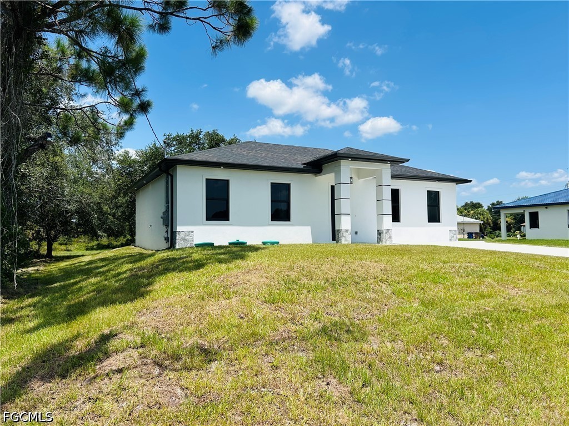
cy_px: 213
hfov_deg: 67.3
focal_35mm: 26
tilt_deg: +3.3
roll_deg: +1.0
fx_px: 427
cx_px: 284
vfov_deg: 53.1
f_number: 1.5
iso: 50
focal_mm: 5.7
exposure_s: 1/4831
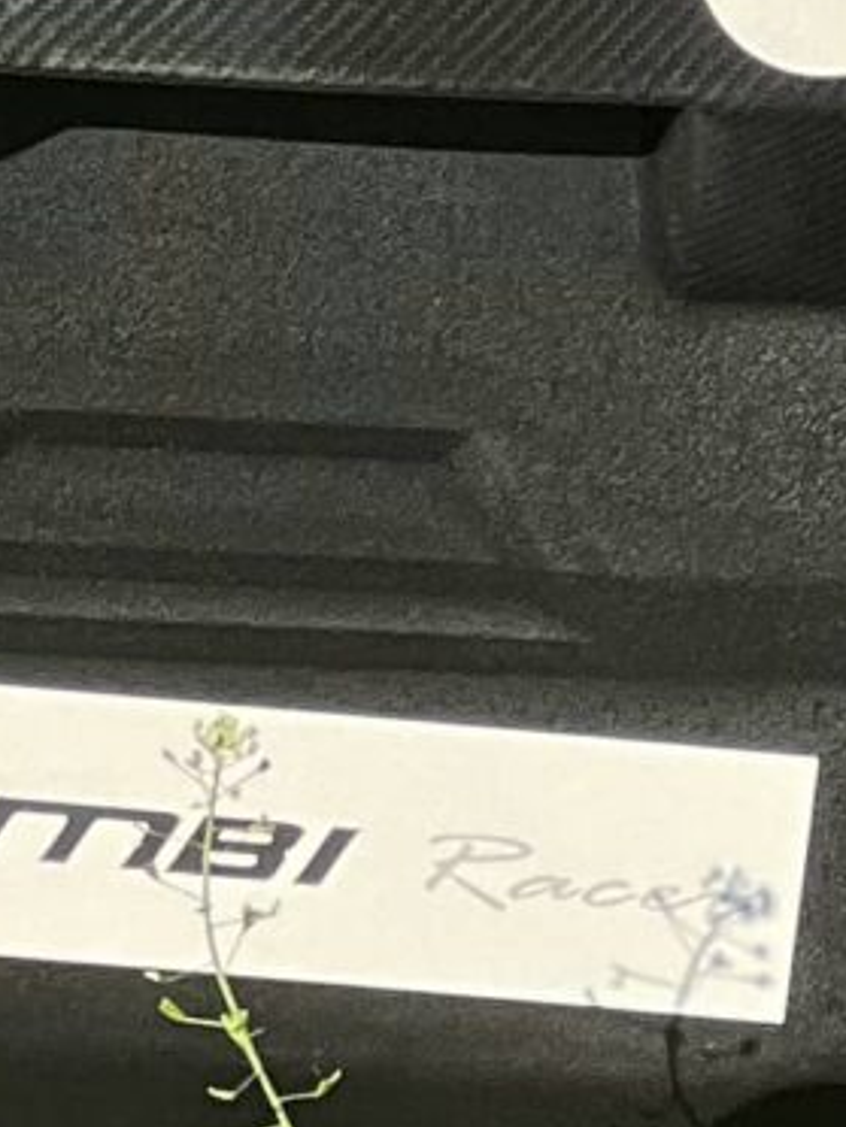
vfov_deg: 3.7
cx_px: 252
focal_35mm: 530
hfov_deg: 2.8
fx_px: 17271
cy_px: -1051
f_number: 2.8
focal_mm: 9
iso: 32
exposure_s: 1/371
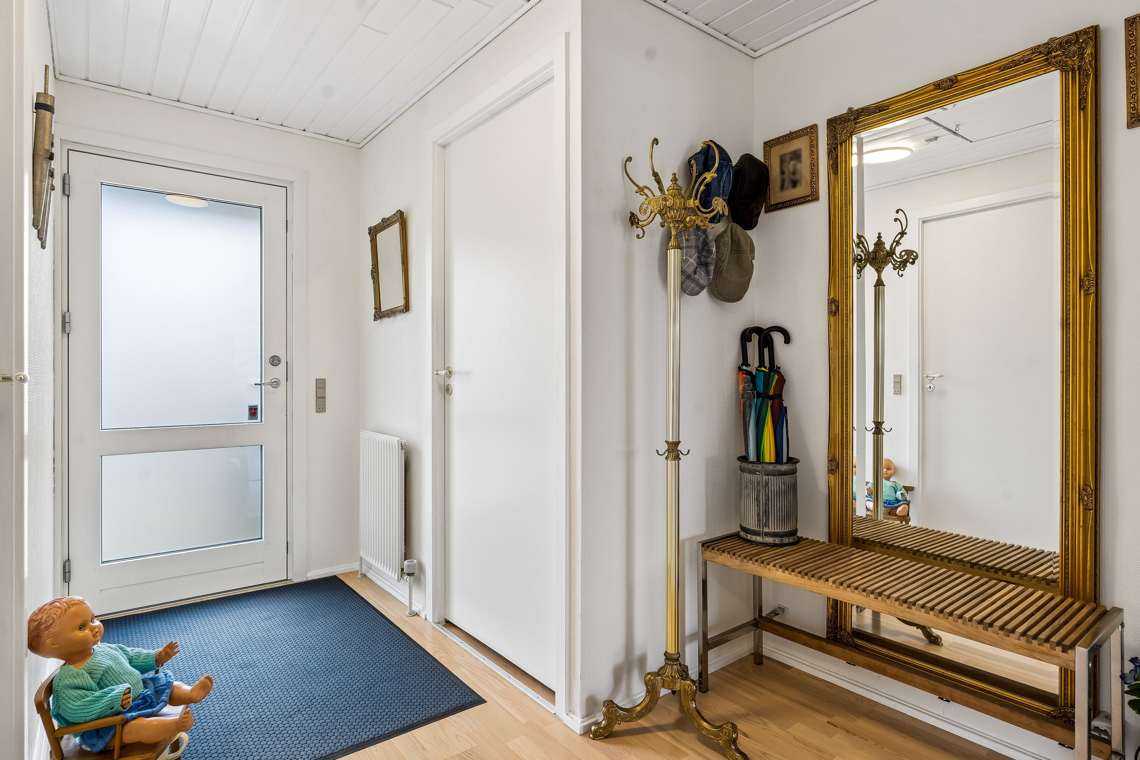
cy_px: 377
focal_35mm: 19
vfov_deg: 64.6
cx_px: 542
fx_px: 602
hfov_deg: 86.8
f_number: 8
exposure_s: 1/30
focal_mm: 18
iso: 200
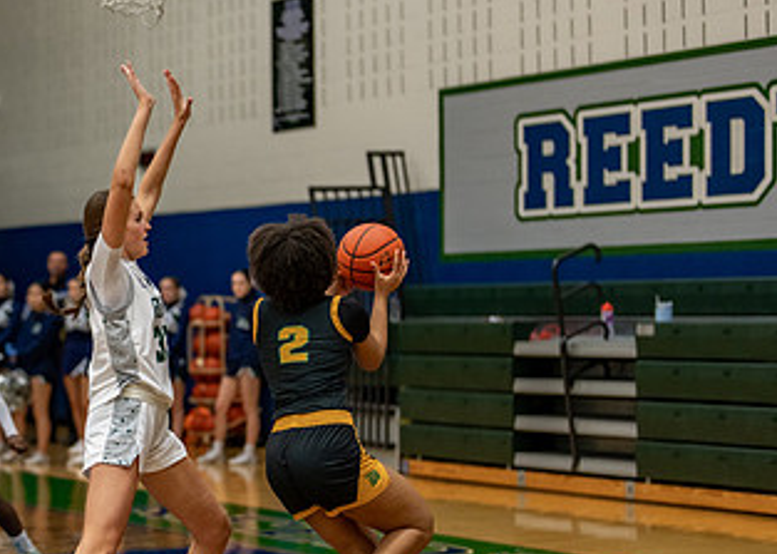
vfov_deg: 13.8
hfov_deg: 18.9
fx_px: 2293
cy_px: 345
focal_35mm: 104
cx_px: 72
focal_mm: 50
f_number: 1.2
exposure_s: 1/1000
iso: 800
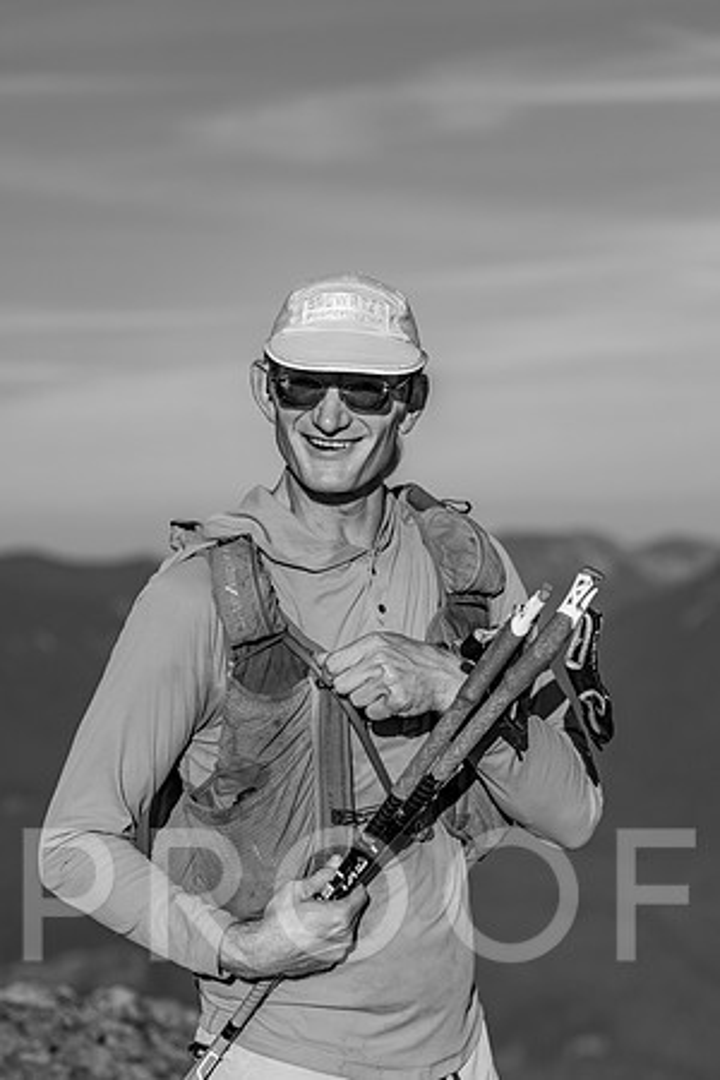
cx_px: 360
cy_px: 540
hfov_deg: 13.2
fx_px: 3120
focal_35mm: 104
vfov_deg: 19.6
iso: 100
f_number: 4.5
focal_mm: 104
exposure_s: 1/1600
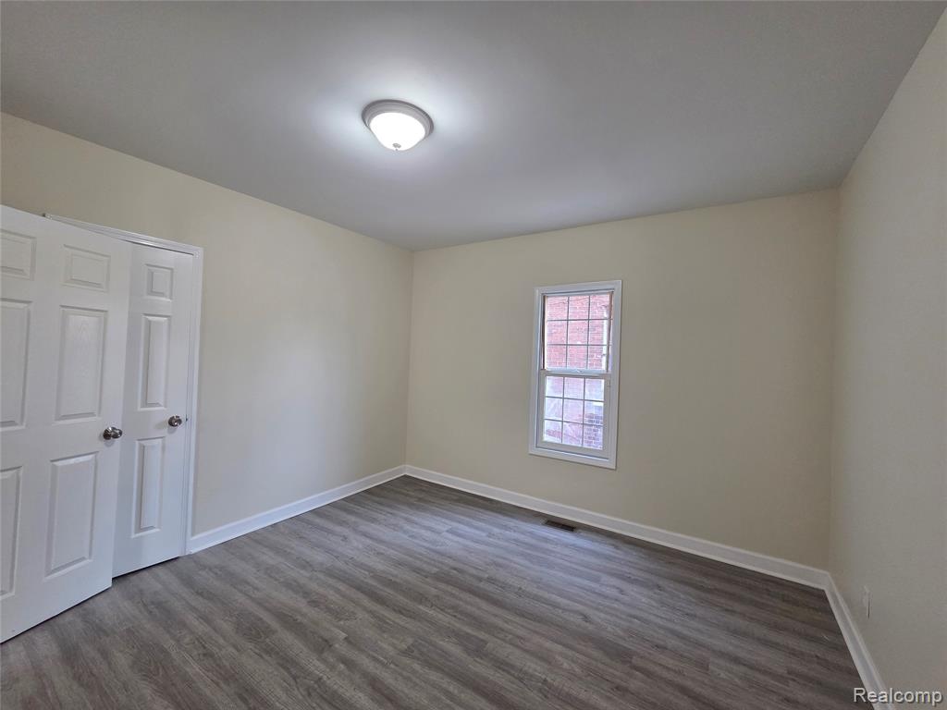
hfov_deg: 106.2
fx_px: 356
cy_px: 355
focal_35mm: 13
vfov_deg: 89.9
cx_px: 474
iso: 250
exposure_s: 1/120
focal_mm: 2.2
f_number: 2.2
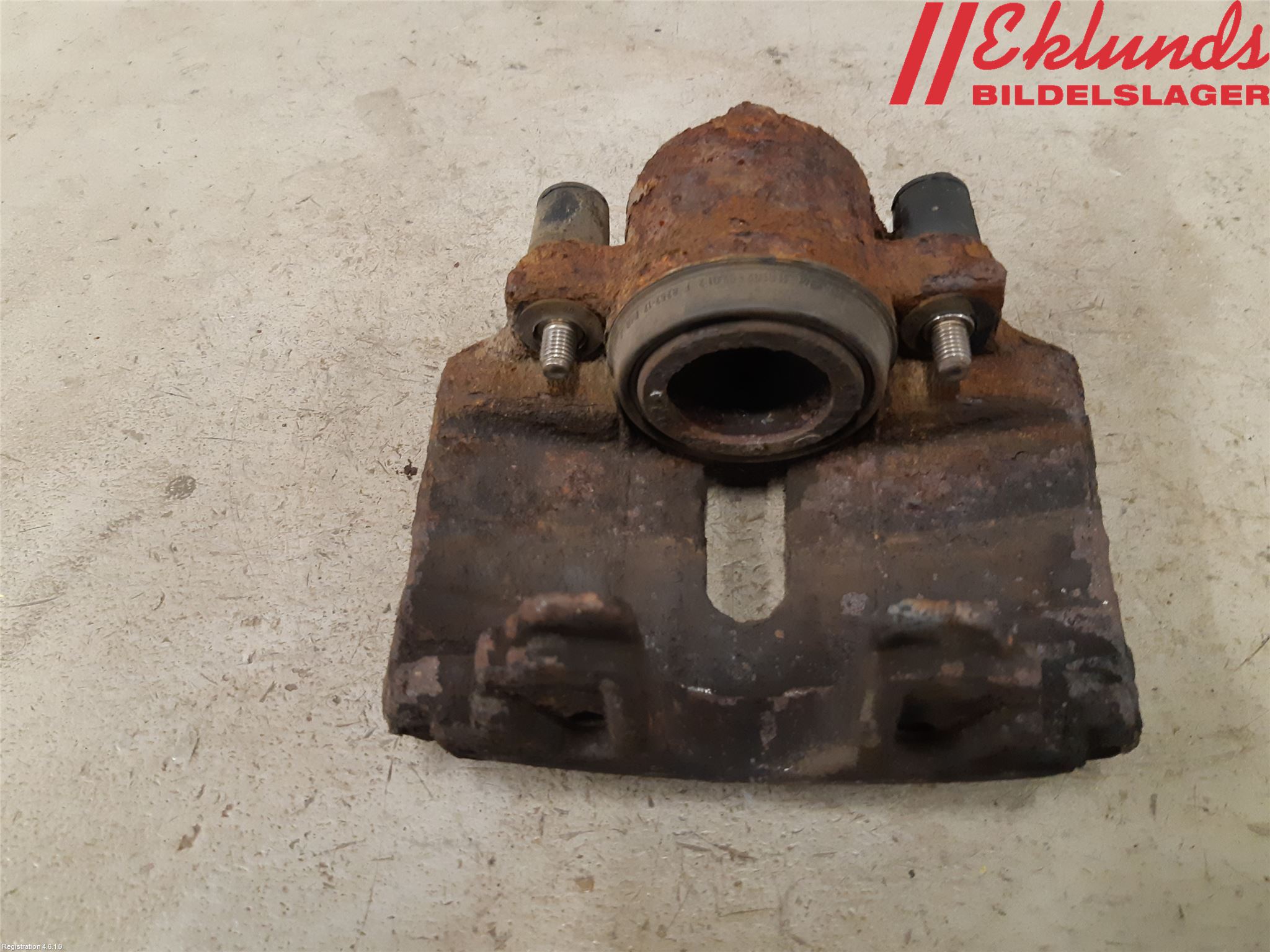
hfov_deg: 67.3
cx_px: 635
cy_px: 476
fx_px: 954
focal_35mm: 26
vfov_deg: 53.1
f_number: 1.7
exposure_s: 1/50
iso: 250
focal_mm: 3.93
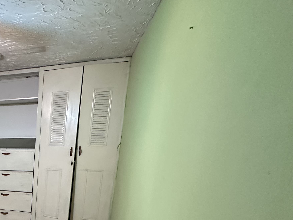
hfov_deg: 42.3
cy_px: 205
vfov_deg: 40.3
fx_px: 271
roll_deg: +0.7
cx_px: -42
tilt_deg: -13.6
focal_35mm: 32
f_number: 2.2
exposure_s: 1/60
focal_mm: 2.22
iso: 500
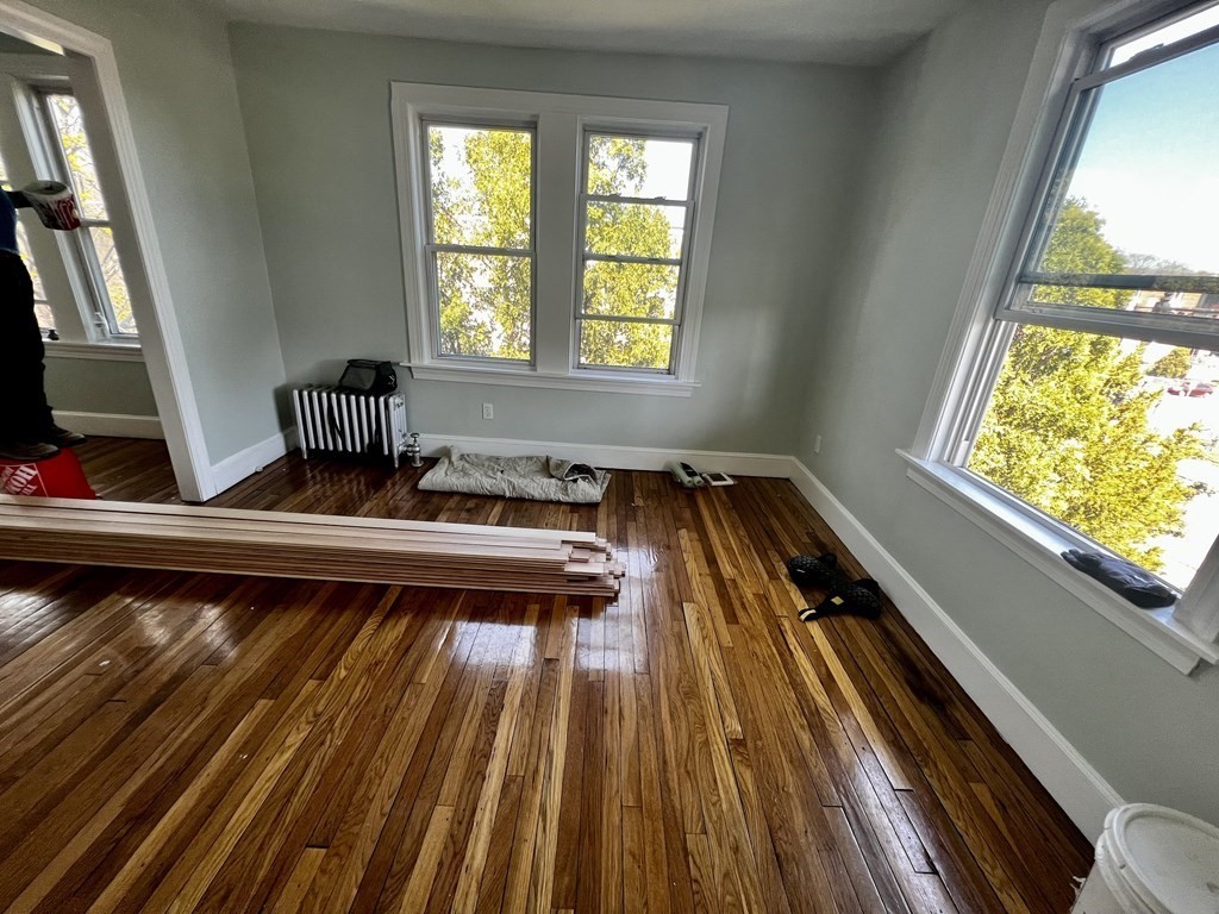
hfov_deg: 106.2
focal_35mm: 13
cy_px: 457
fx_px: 458
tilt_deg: -21.0
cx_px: 610
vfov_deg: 89.9
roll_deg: -3.6
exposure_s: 1/99
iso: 80
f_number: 1.8
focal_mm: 1.57
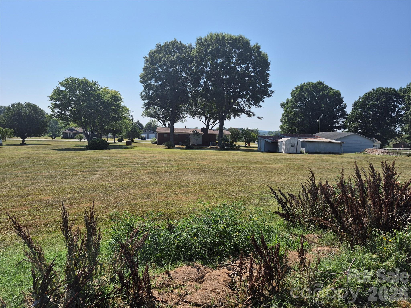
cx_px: 206
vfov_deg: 58.9
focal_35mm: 23
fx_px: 273
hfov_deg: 73.9
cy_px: 154
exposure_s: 1/2504
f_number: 1.8
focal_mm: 5.4
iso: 25
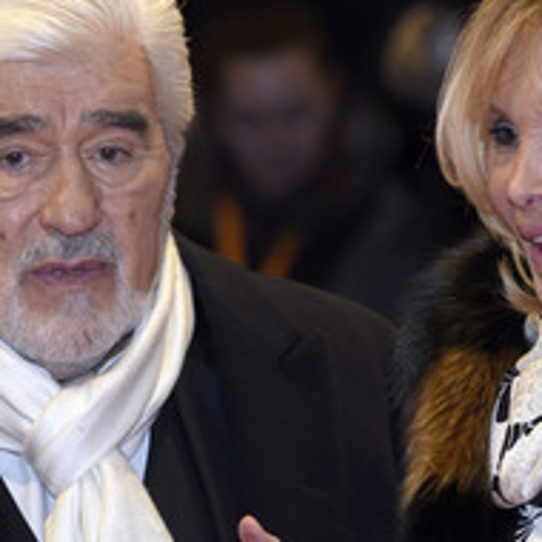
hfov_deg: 4.5
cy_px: 300
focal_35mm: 393
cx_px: 4
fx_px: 6962
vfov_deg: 4.5
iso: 640
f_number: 3.2
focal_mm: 130
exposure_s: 1/400
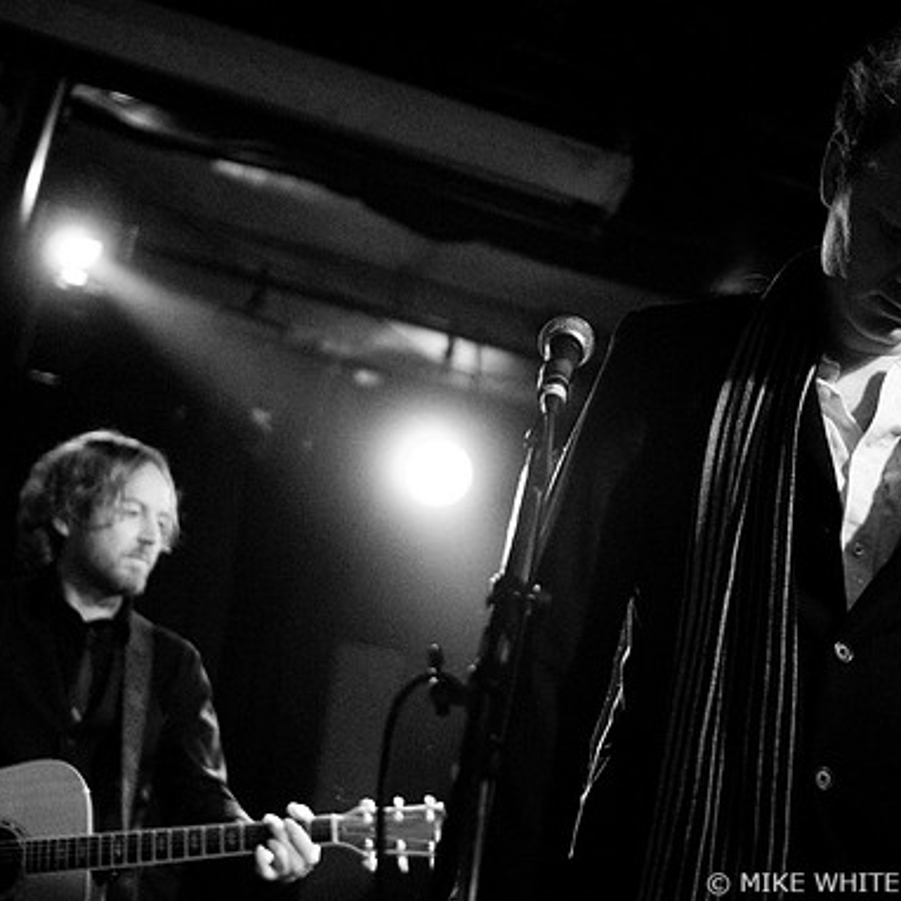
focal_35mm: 58
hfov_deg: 29.5
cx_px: 545
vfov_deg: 29.6
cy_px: 449
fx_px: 1708
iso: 1000
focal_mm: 30
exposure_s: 1/100
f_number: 1.8
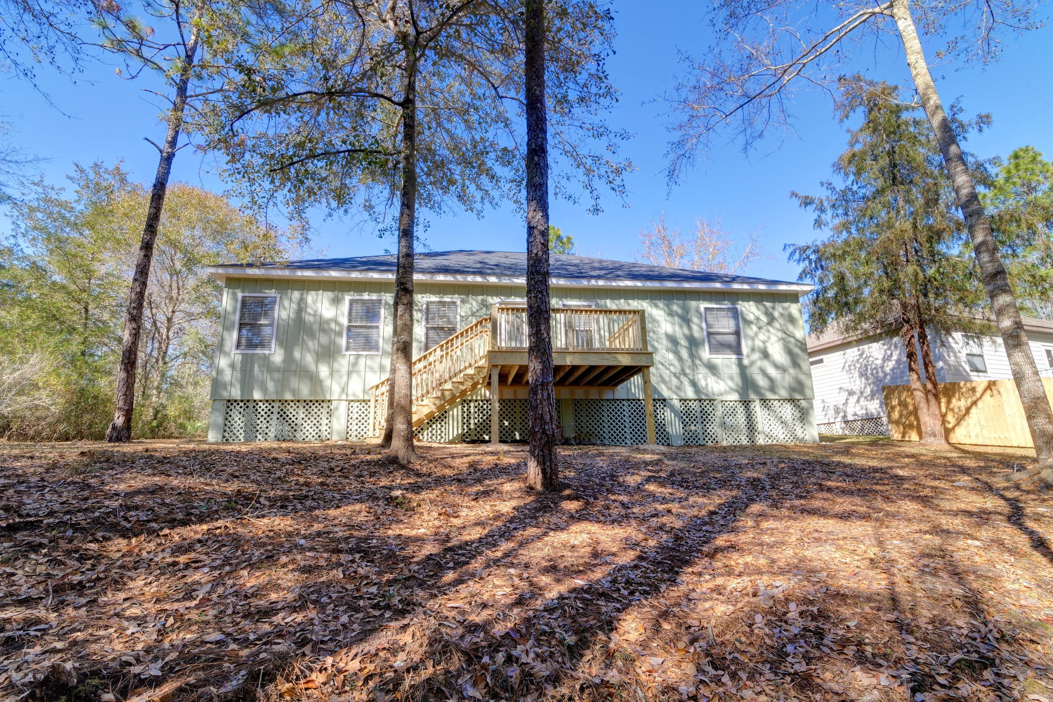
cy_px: 351
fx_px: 468
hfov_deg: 96.7
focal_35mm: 16
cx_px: 526
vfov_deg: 73.7
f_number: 20
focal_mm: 11
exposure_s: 1/80
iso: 100
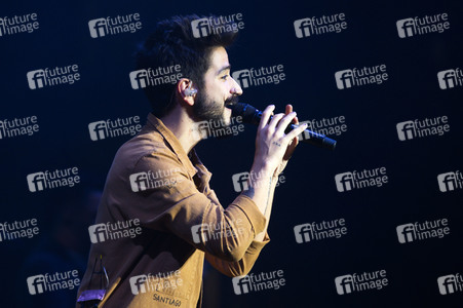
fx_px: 3855
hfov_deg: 6.9
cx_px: 232
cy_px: 154
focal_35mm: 300
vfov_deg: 4.6
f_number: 4
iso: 1600
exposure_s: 1/320
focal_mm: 300
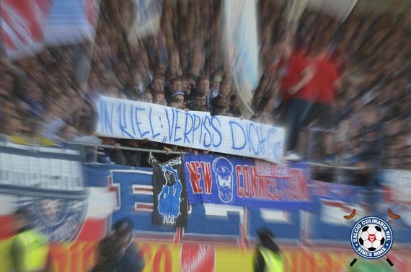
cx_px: 206
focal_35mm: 278
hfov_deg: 7.4
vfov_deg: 4.9
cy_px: 136
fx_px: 3160
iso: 320
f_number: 2.8
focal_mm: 185
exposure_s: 1/800
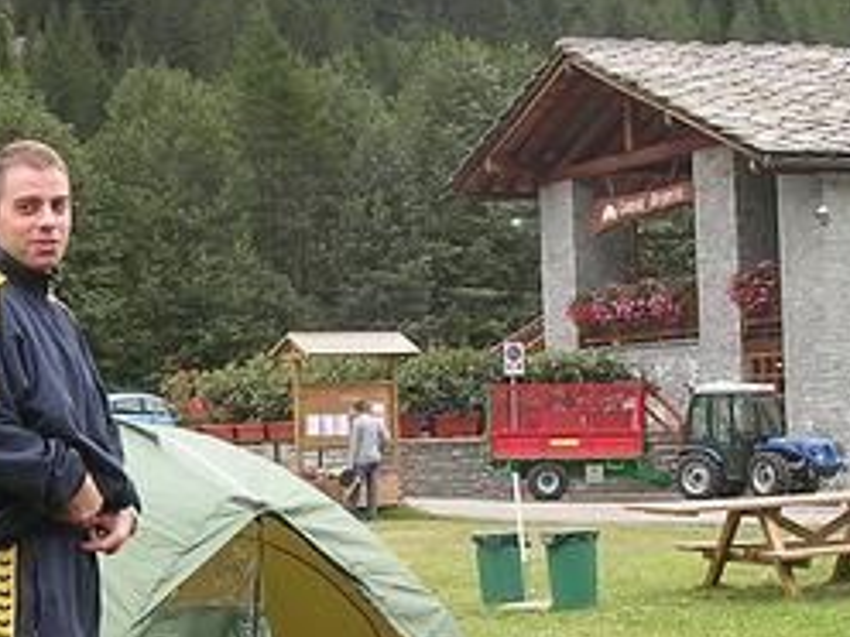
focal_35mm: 98
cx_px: 178
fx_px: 2406
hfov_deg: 19.8
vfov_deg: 15.0
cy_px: 452
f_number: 2.8
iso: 100
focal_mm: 5.8
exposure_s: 1/29
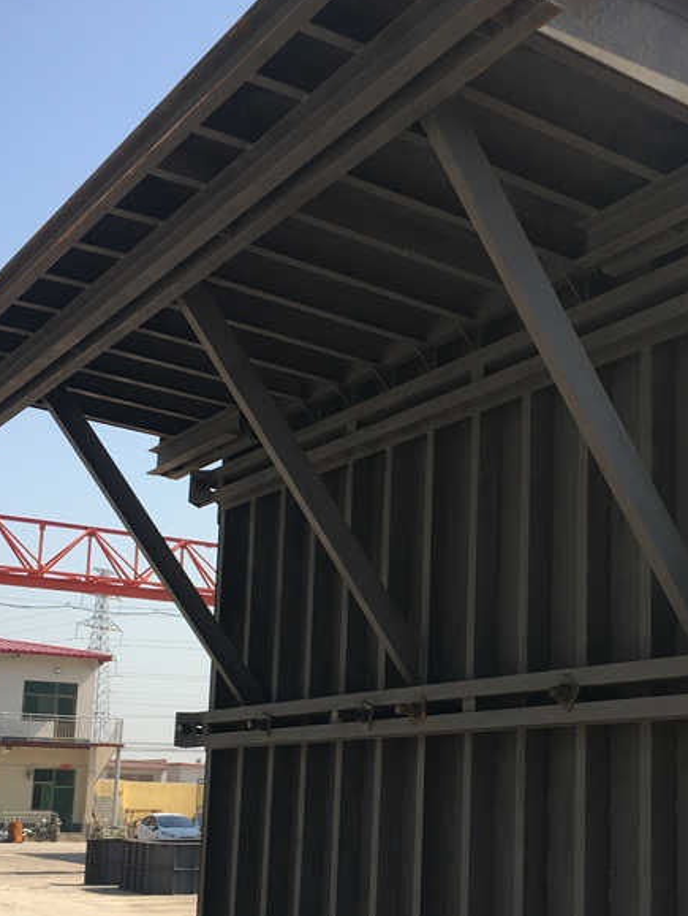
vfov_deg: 37.8
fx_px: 1324
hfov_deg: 28.9
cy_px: 591
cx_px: 476
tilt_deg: +8.6
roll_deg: -2.1
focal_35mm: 50
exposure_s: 1/874
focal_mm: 4.15
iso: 25
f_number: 2.2
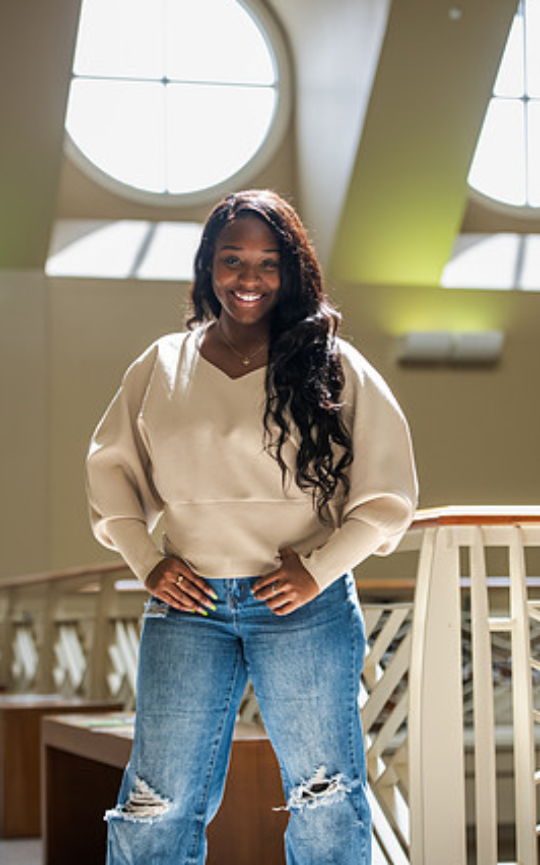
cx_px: 266
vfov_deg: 21.4
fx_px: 2286
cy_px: 435
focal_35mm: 97
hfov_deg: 13.5
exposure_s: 1/200
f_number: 3.5
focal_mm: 90
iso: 640
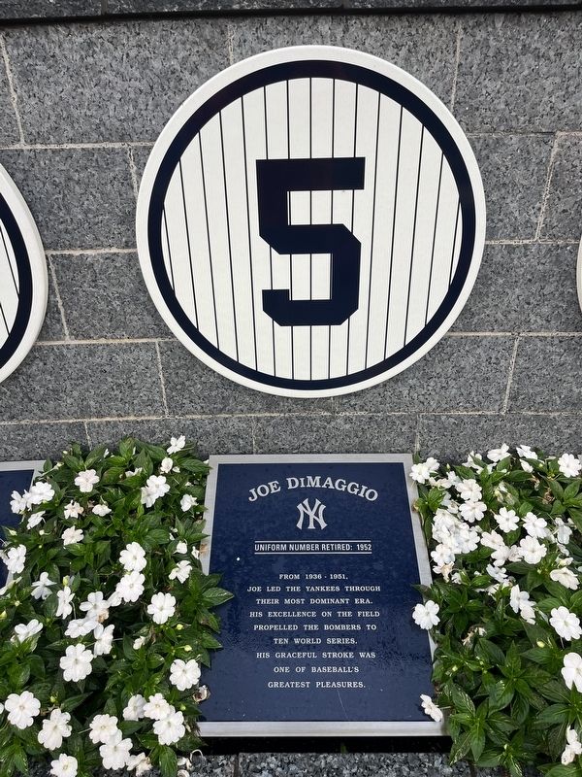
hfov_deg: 53.1
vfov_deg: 67.3
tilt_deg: -29.9
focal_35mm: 26
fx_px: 583
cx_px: 291
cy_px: 388
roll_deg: +1.9
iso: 40
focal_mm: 5.1
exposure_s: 1/164
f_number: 1.6
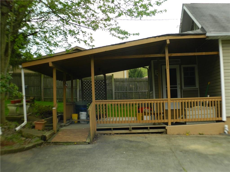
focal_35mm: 70
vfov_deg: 21.0
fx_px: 465
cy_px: 86
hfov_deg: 27.8
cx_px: 115
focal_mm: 12.6
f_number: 4
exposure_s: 1/100
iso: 80
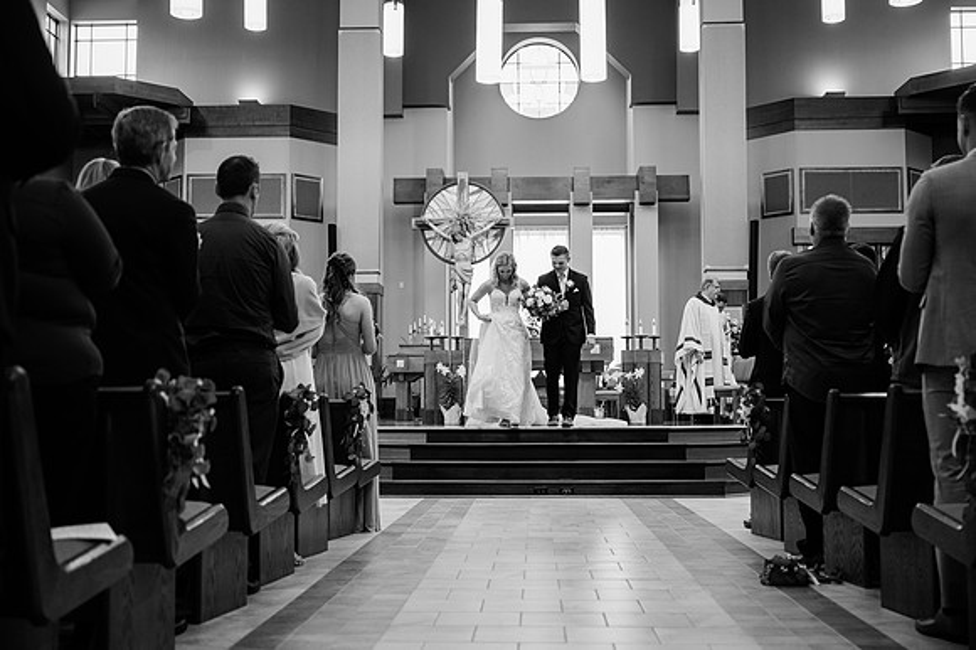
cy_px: 325
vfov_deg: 31.2
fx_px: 1165
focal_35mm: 43
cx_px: 488
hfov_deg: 45.5
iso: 1000
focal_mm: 43
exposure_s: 1/250
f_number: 2.8
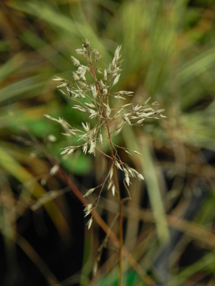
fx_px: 3520
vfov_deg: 4.7
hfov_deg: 3.5
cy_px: 143
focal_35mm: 425
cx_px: 108
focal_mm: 75.7
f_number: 5
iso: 160
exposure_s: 1/30
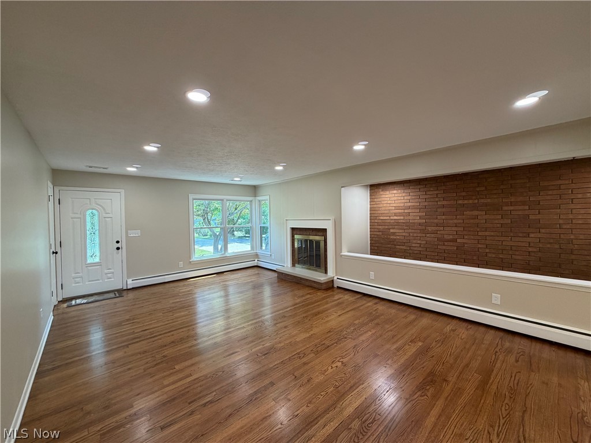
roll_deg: +1.0
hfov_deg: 102.1
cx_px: 296
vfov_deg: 85.7
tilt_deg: -1.3
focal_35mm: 14
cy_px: 222
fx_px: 239
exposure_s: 1/120
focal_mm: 2.22
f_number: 2.2
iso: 200
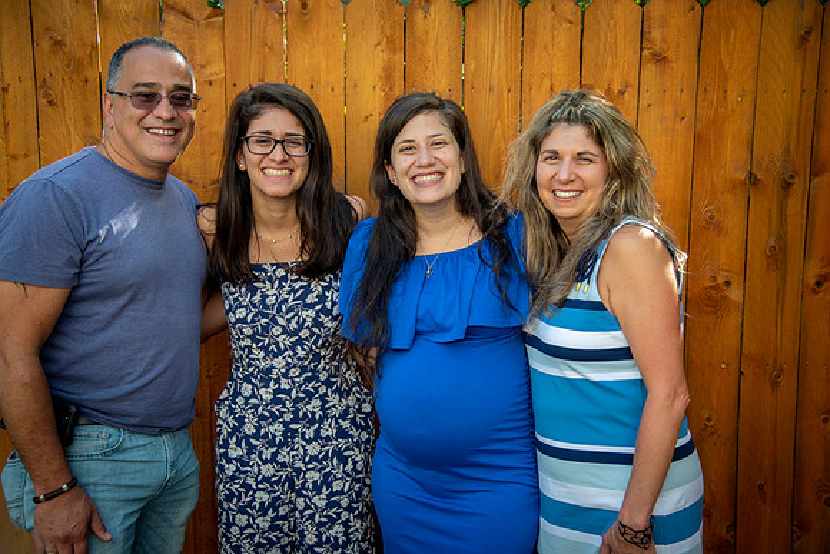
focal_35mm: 48
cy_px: 277
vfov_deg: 28.1
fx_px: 1107
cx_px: 415
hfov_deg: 41.1
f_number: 4
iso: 125
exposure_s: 1/320
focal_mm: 48
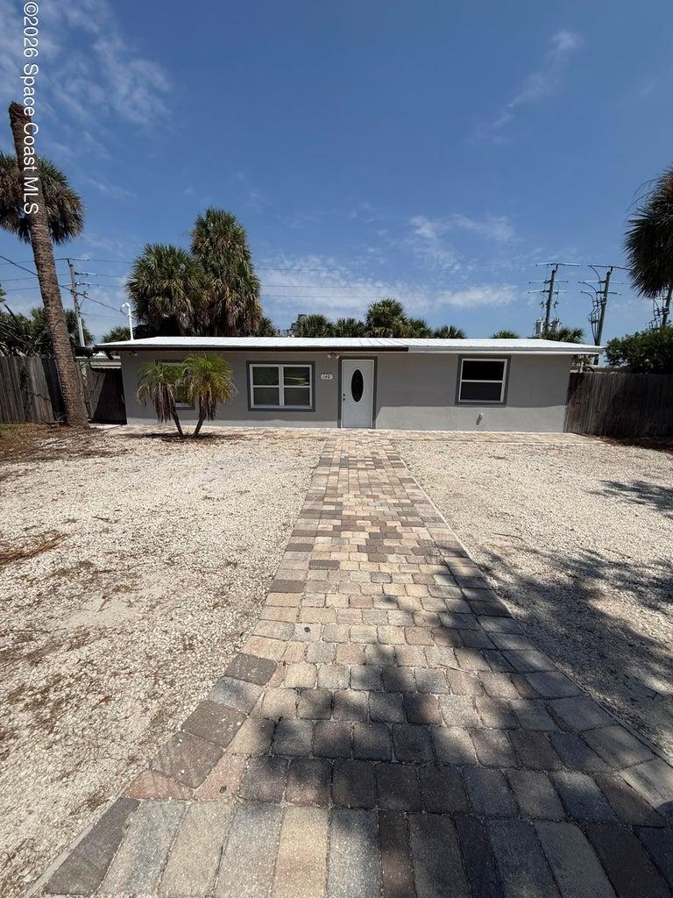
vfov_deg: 102.1
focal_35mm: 14
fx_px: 363
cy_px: 449
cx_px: 336
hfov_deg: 85.7
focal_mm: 2.22
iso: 64
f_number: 2.2
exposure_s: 1/6173
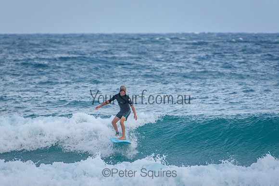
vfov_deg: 2.2
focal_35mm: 615
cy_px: 93
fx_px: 4765
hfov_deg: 3.4
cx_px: 140
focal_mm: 400
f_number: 5.6
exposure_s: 1/1600
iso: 800
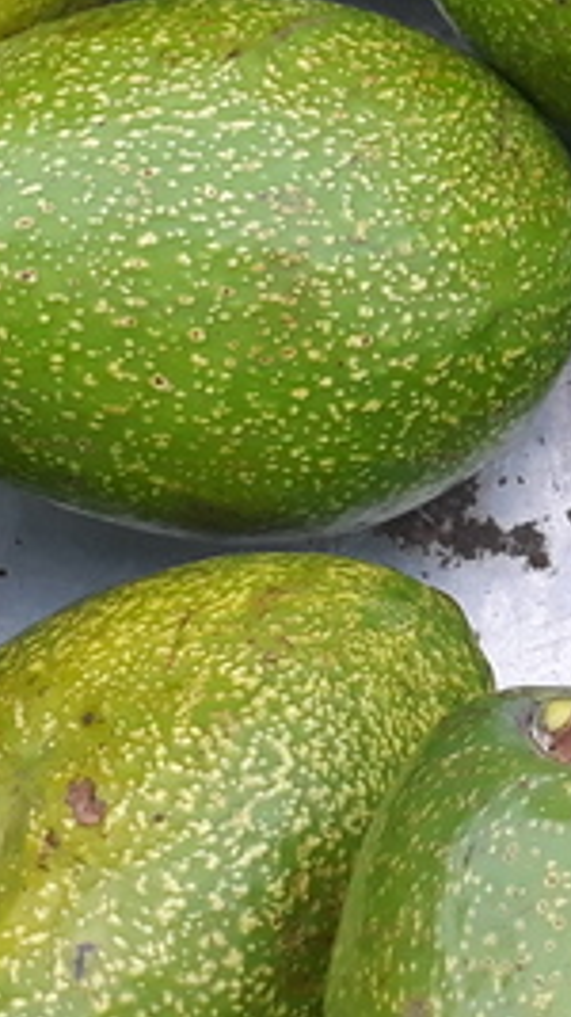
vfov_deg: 18.6
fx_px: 3044
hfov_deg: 10.2
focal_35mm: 113
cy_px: 88
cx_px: 997
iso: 64
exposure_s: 1/60
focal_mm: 3.6
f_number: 1.9
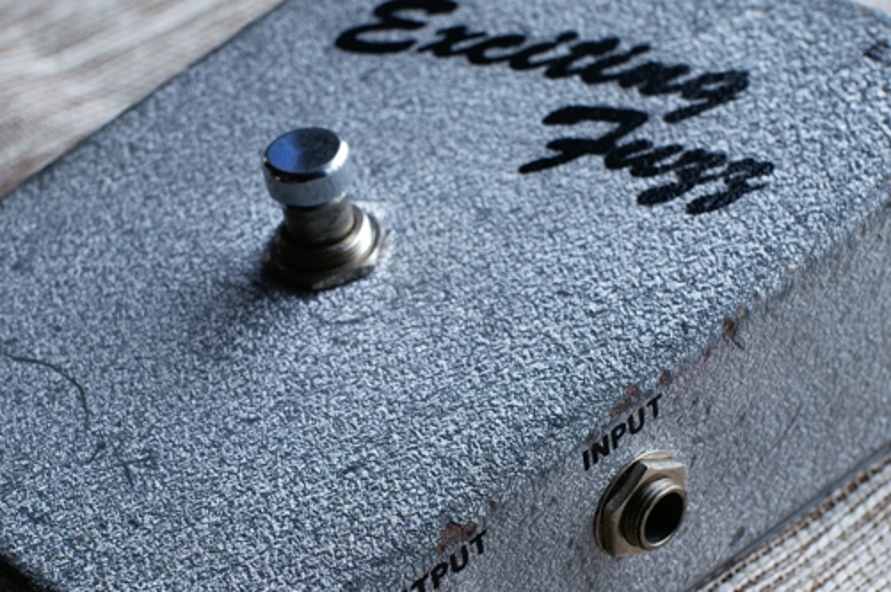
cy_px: 391
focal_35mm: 84
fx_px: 2072
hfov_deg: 24.2
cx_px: 377
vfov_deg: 16.2
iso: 100
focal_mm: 35
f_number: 9
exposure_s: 1/1.25
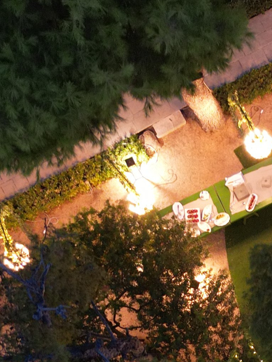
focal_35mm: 95
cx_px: 367
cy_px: 563
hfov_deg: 14.8
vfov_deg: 18.1
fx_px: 995
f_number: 1.7
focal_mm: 6.72
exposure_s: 1/15
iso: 580
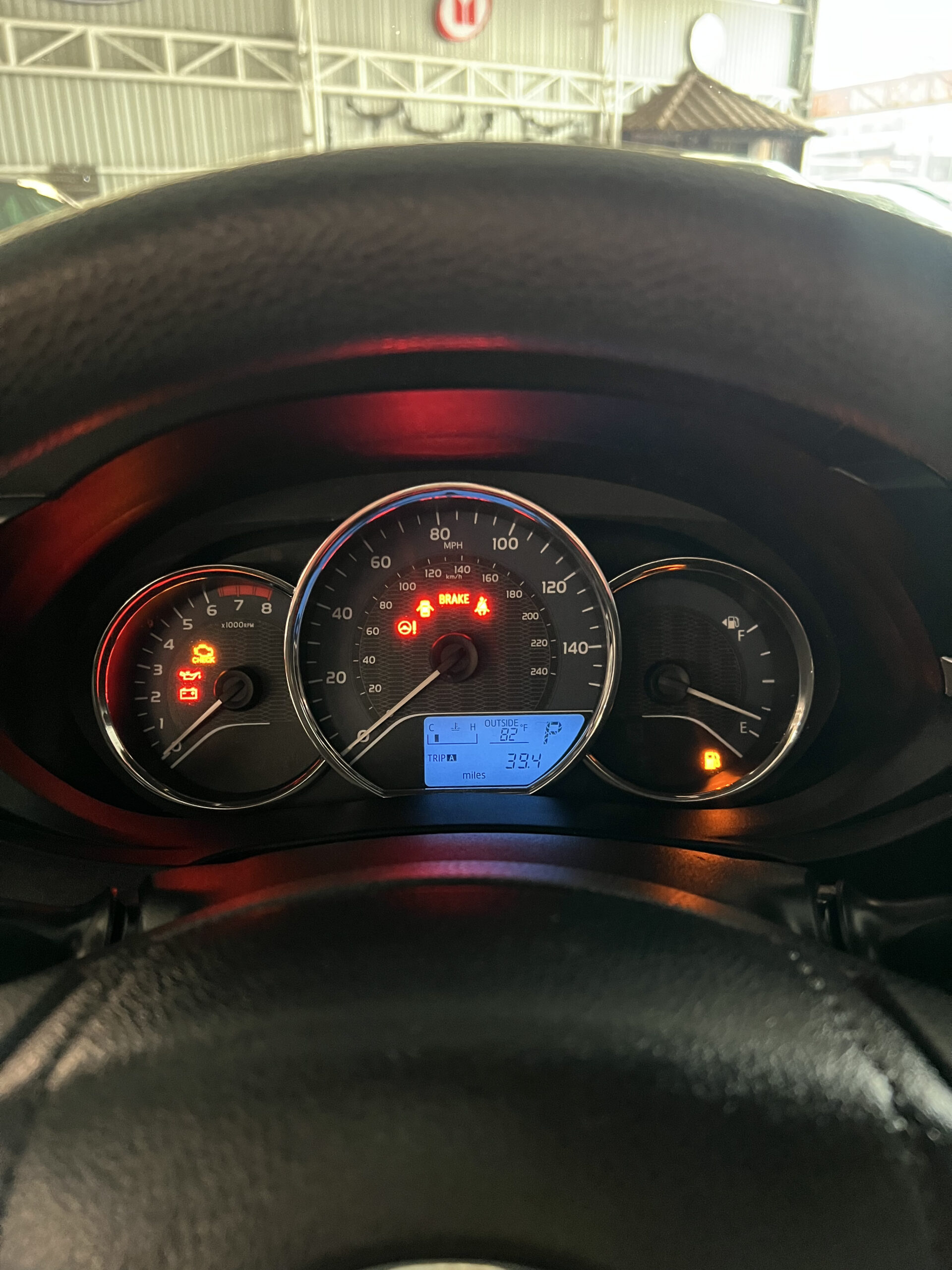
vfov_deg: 67.3
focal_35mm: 26
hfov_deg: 53.1
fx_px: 953
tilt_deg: -22.3
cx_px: 476
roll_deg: +1.5
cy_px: 635
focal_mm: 5.7
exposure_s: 1/31
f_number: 1.5
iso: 640
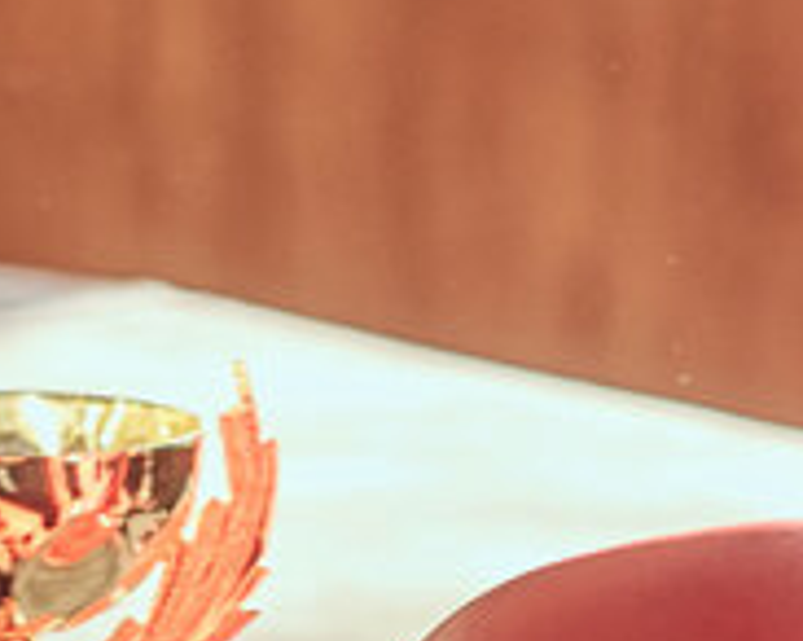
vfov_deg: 3.0
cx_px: 632
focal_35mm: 518
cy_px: 457
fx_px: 12298
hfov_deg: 3.7
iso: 250
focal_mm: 56
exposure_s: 1/125
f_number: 2.8
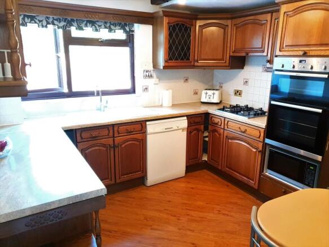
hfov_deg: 67.3
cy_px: 124
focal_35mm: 26
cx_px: 164
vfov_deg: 53.0
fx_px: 247
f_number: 1.5
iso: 320
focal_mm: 4.3
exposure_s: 1/50
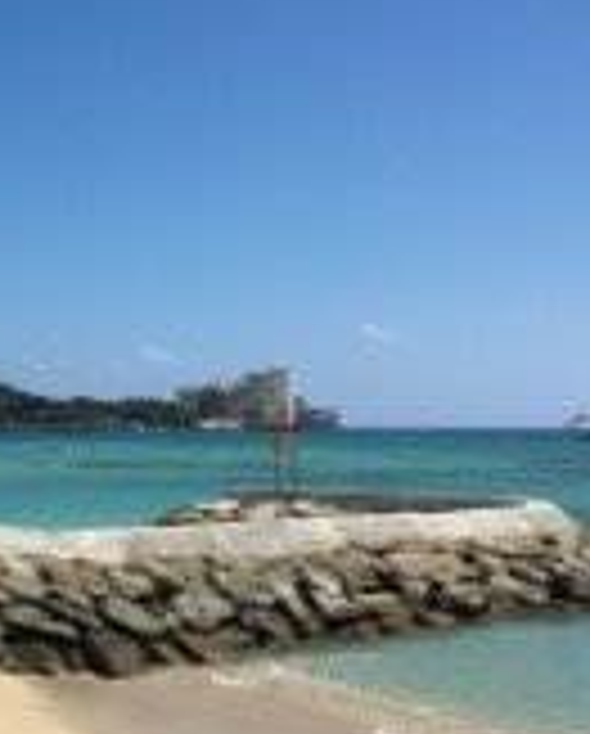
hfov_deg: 18.3
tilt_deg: +3.1
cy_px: 293
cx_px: -189
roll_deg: -0.7
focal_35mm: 78
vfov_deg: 24.4
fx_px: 1698
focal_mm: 4.15
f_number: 2.2
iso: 25
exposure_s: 1/3497
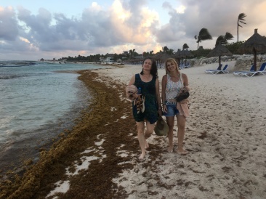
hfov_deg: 61.7
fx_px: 223
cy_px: 100
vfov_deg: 48.2
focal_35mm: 29
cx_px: 133
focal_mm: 4.15
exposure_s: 1/120
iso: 25
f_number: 2.2
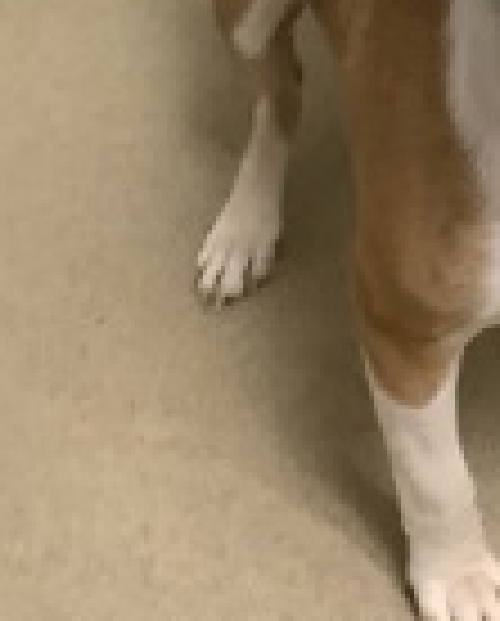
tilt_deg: -32.9
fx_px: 1696
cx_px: 687
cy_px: -130
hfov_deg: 15.8
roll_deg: -2.4
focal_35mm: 92
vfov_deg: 19.5
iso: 400
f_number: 2.4
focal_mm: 3.3
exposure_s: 1/40
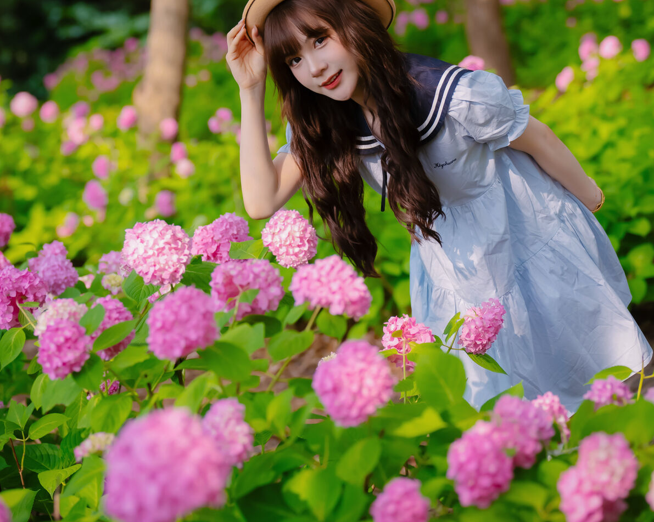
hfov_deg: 18.3
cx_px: 325
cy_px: 116
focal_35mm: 105
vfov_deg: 14.6
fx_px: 2032
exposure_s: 1/320
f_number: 2.8
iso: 100
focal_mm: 74
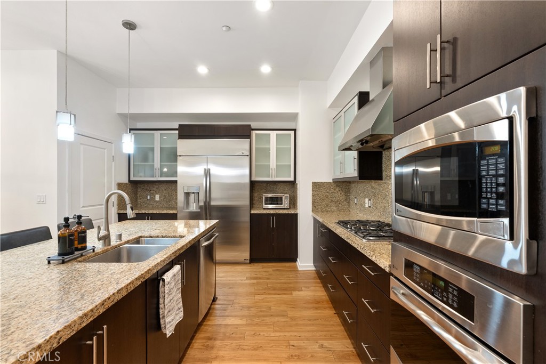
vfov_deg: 73.8
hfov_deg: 96.7
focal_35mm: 16
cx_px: 273
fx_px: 243
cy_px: 182
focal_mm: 16
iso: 320
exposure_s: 1
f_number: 9
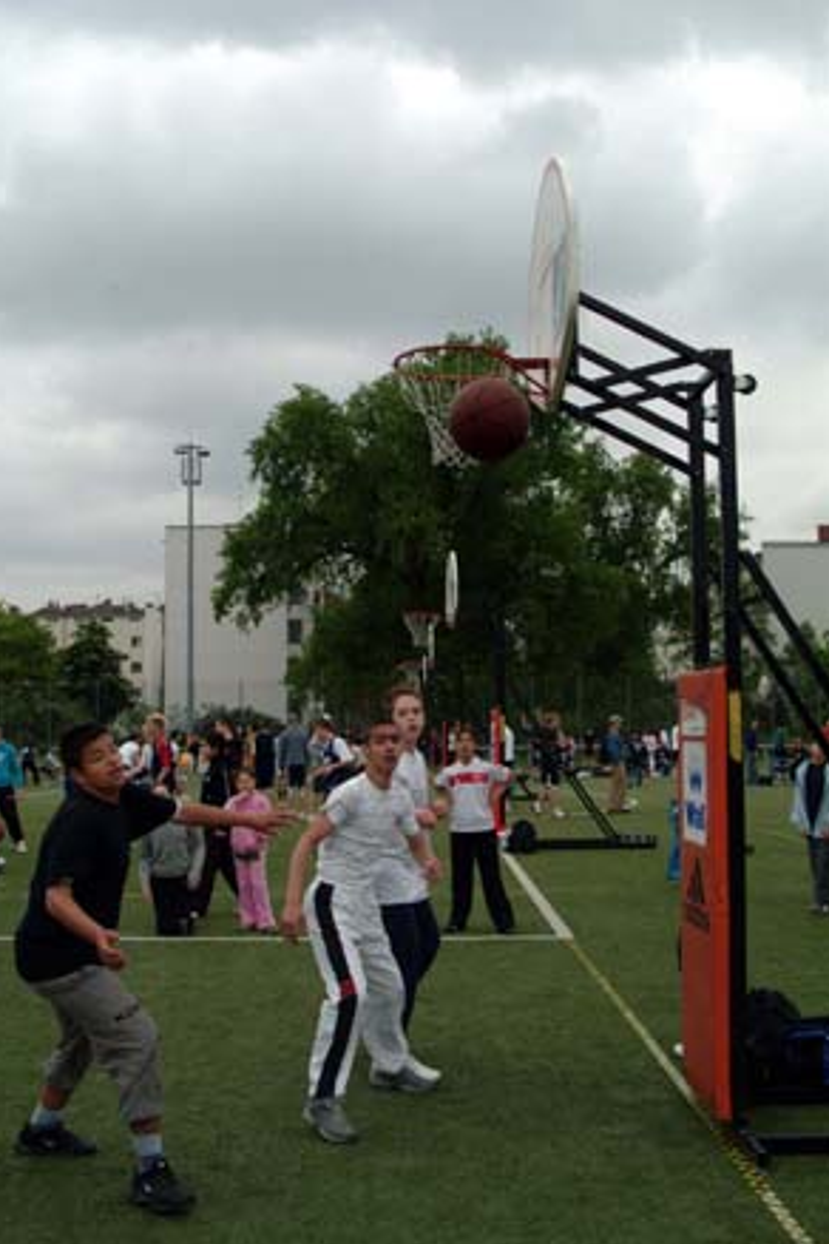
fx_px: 1330
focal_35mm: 39
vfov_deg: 50.1
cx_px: 409
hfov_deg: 34.6
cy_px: 633
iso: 400
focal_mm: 25
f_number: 11
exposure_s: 1/500
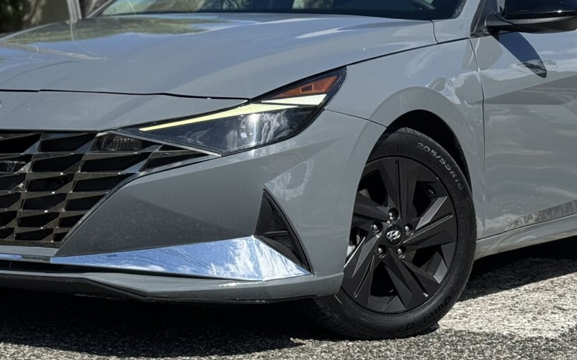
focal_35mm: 94
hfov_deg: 22.1
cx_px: 311
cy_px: 83
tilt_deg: +0.3
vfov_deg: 13.8
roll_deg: -0.2
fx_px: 1478
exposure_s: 1/4049
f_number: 1.78
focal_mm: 6.76
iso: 64
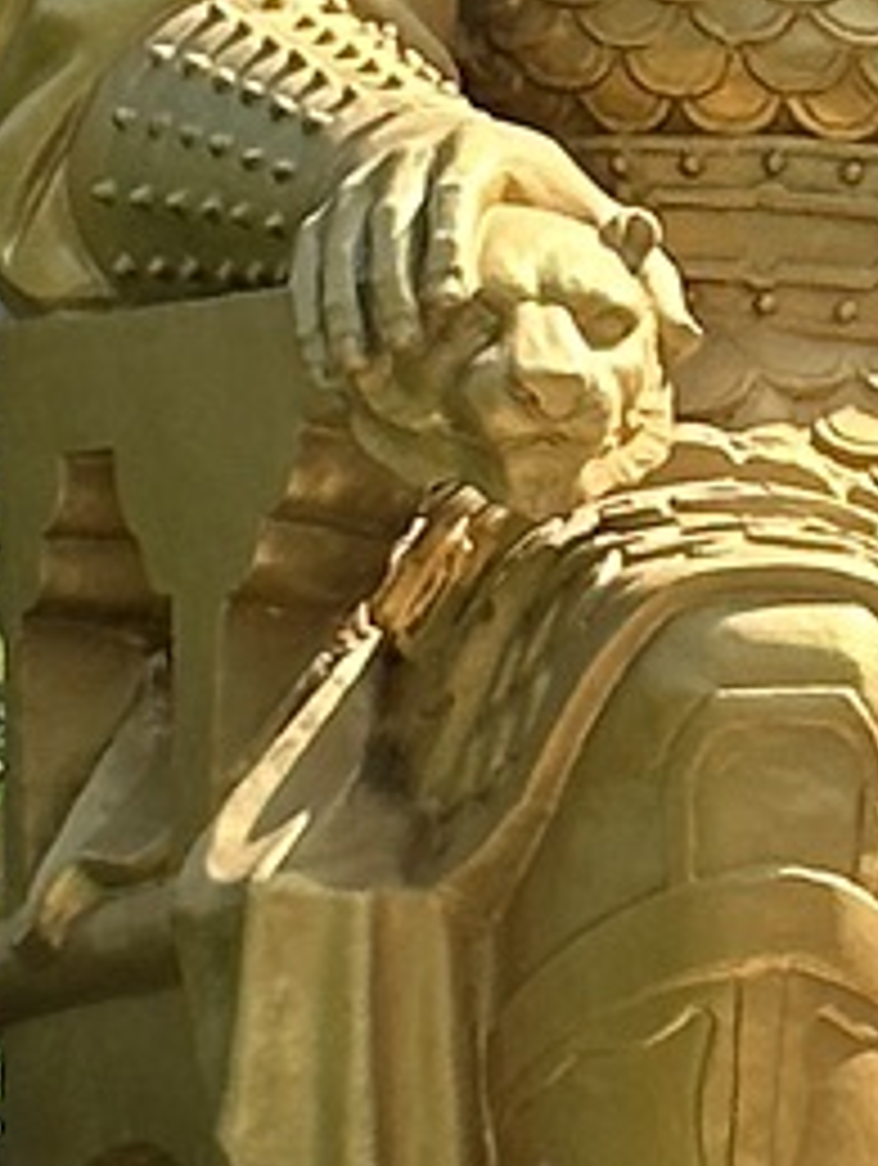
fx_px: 12482
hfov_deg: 4.0
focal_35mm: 370
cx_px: 1364
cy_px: 734
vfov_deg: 5.3
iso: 64
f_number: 1.78
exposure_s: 1/2252
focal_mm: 6.86
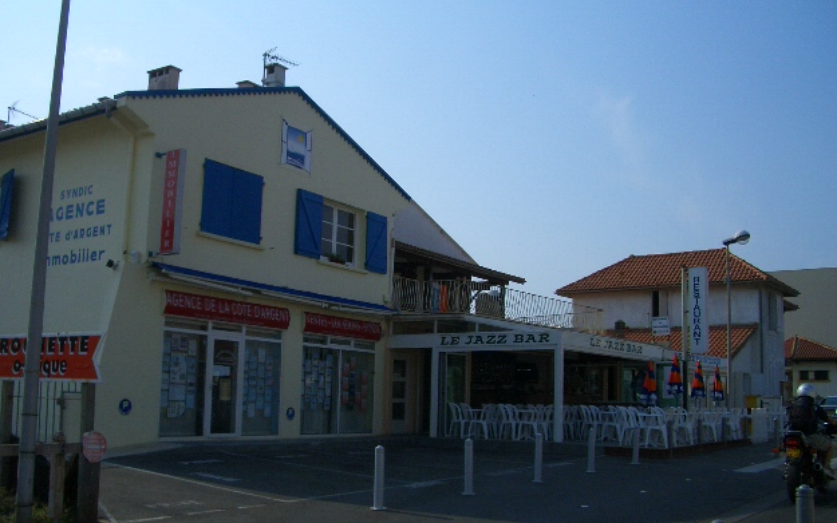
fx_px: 867
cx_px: 412
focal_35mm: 38
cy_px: 273
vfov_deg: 33.6
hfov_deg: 51.5
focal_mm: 5.8
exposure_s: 1/1250
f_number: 4.3
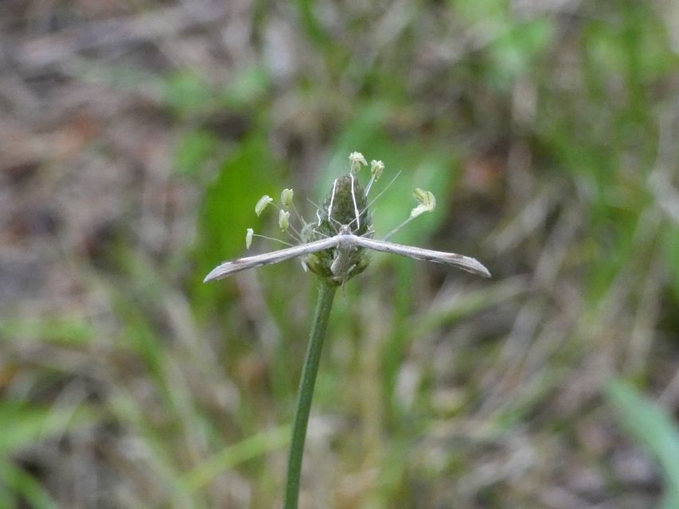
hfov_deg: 17.6
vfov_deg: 13.2
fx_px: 2197
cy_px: 254
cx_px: 340
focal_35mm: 112
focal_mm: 20.1
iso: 1000
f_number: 5
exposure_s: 1/80
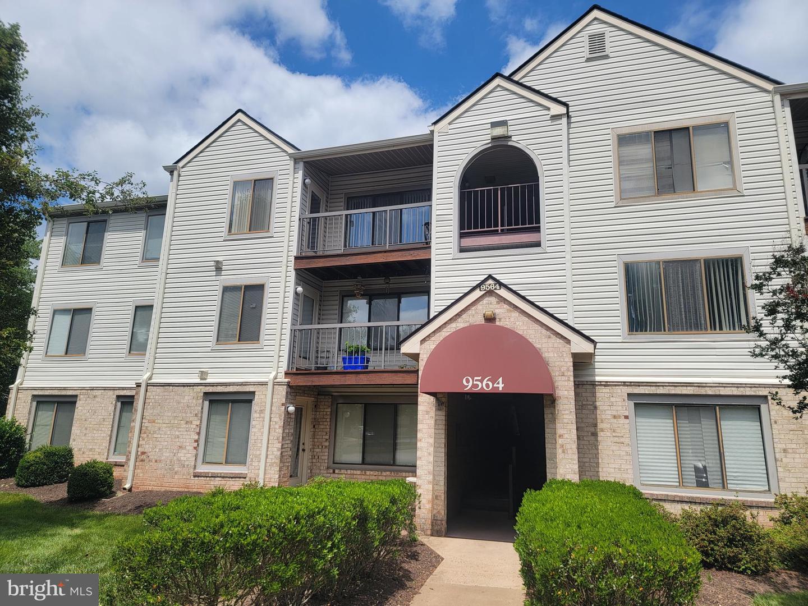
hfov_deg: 71.6
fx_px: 560
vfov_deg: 56.8
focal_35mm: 24
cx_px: 404
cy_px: 303
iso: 16
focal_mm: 6.7
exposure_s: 1/1433
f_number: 1.8
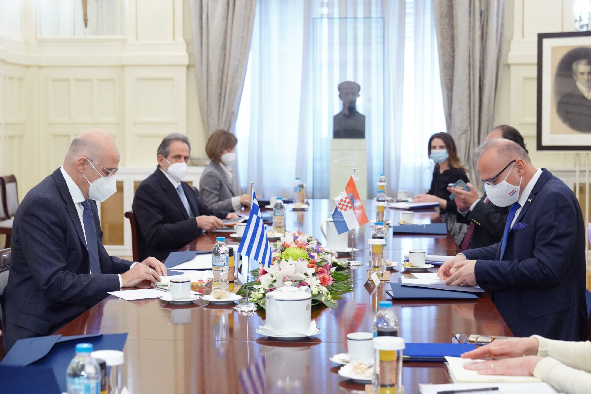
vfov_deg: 27.5
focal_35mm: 49
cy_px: 197
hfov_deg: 40.3
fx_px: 804
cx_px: 296
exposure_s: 1/125
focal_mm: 49
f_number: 3.5
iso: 3200
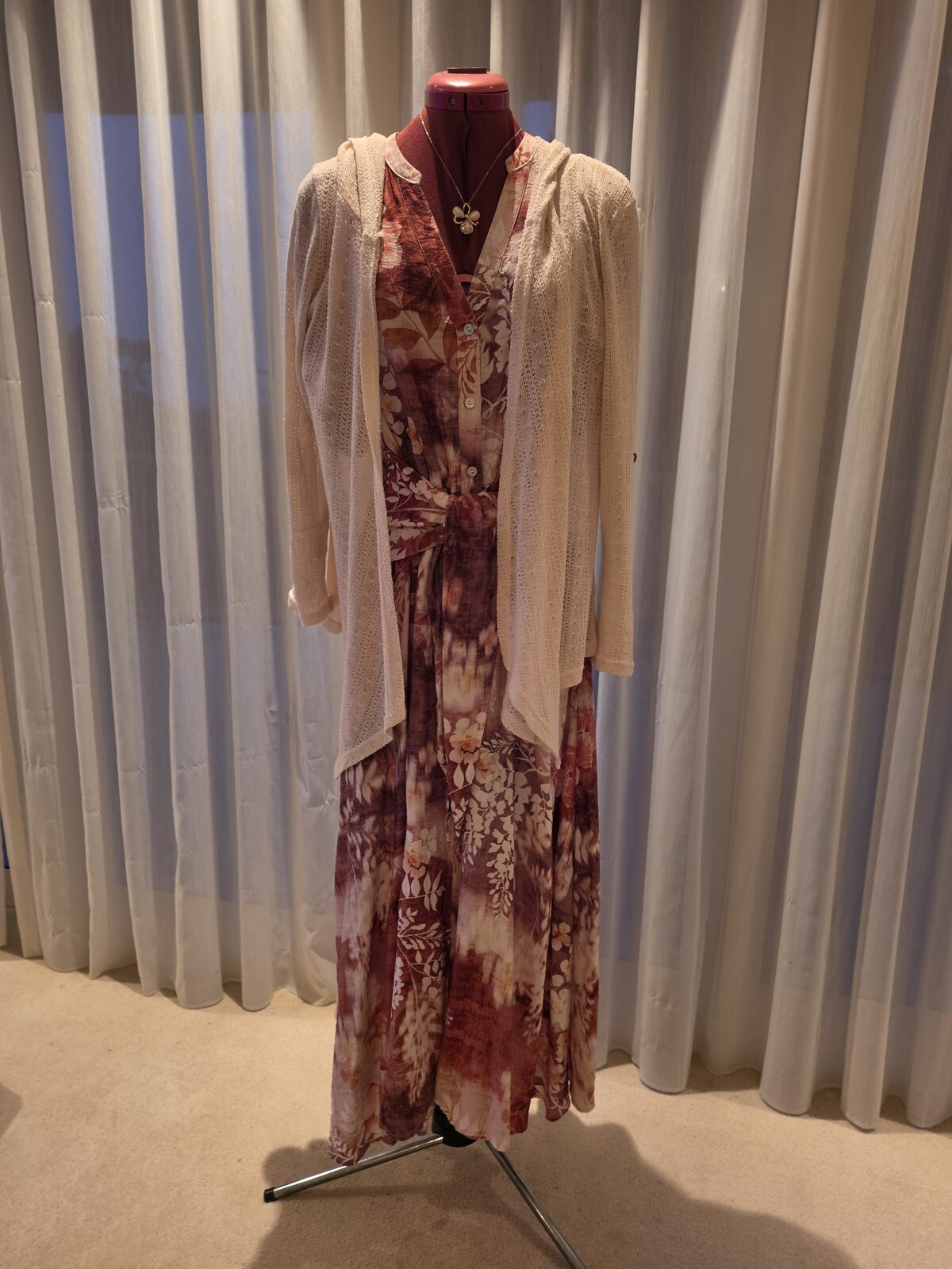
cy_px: 634
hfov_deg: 58.9
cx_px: 476
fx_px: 843
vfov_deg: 73.9
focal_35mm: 23
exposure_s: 1/20
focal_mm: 6.25
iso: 100
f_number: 1.7
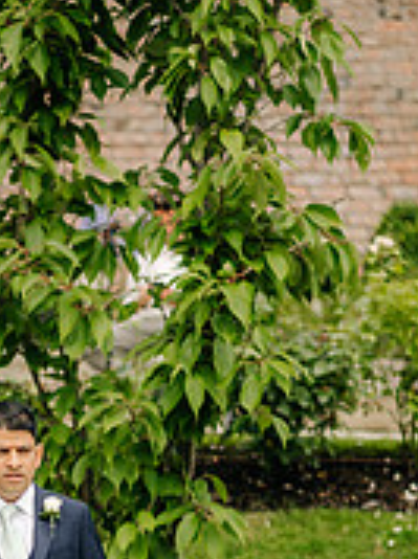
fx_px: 3341
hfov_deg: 7.1
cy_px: 612
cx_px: -22
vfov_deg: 9.5
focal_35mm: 207
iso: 100
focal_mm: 85
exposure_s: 1/1250
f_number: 2
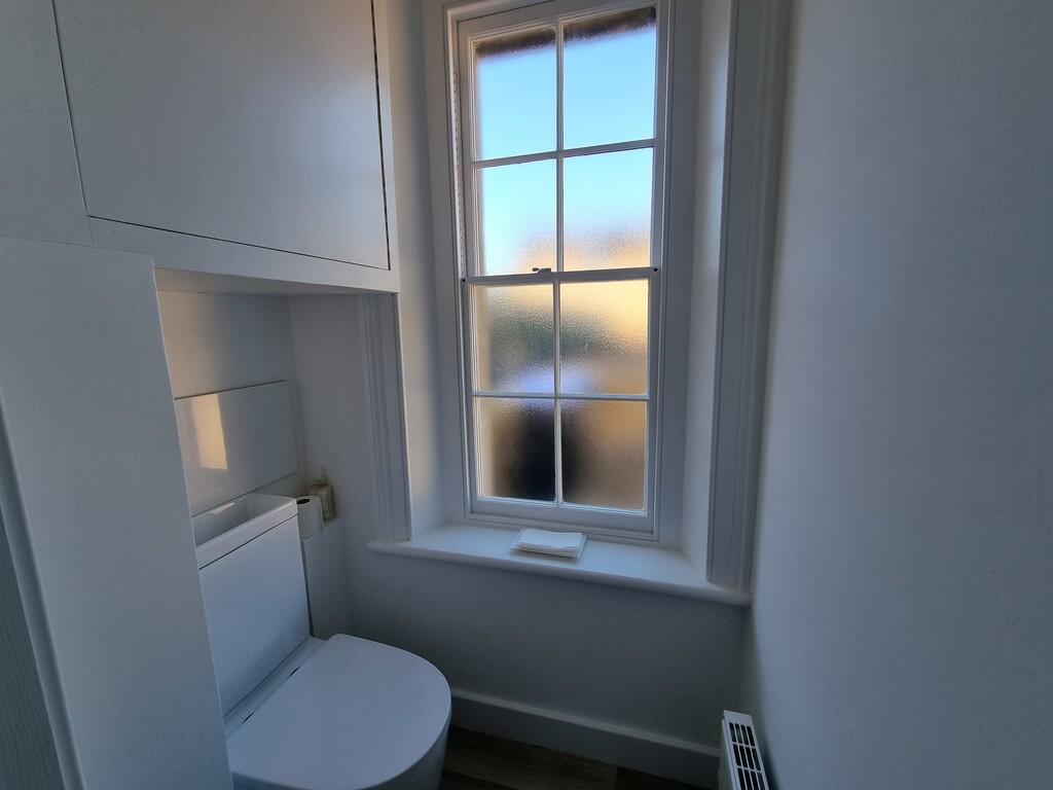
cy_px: 395
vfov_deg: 89.9
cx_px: 526
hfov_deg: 106.2
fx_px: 395
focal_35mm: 13
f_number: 2.2
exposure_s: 1/215
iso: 50
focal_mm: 2.2
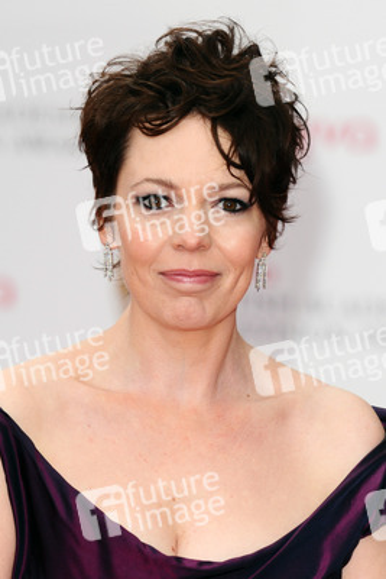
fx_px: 4218
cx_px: 193
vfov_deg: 7.8
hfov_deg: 5.2
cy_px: 290
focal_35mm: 262
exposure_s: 1/200
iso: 320
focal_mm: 175
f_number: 4.5
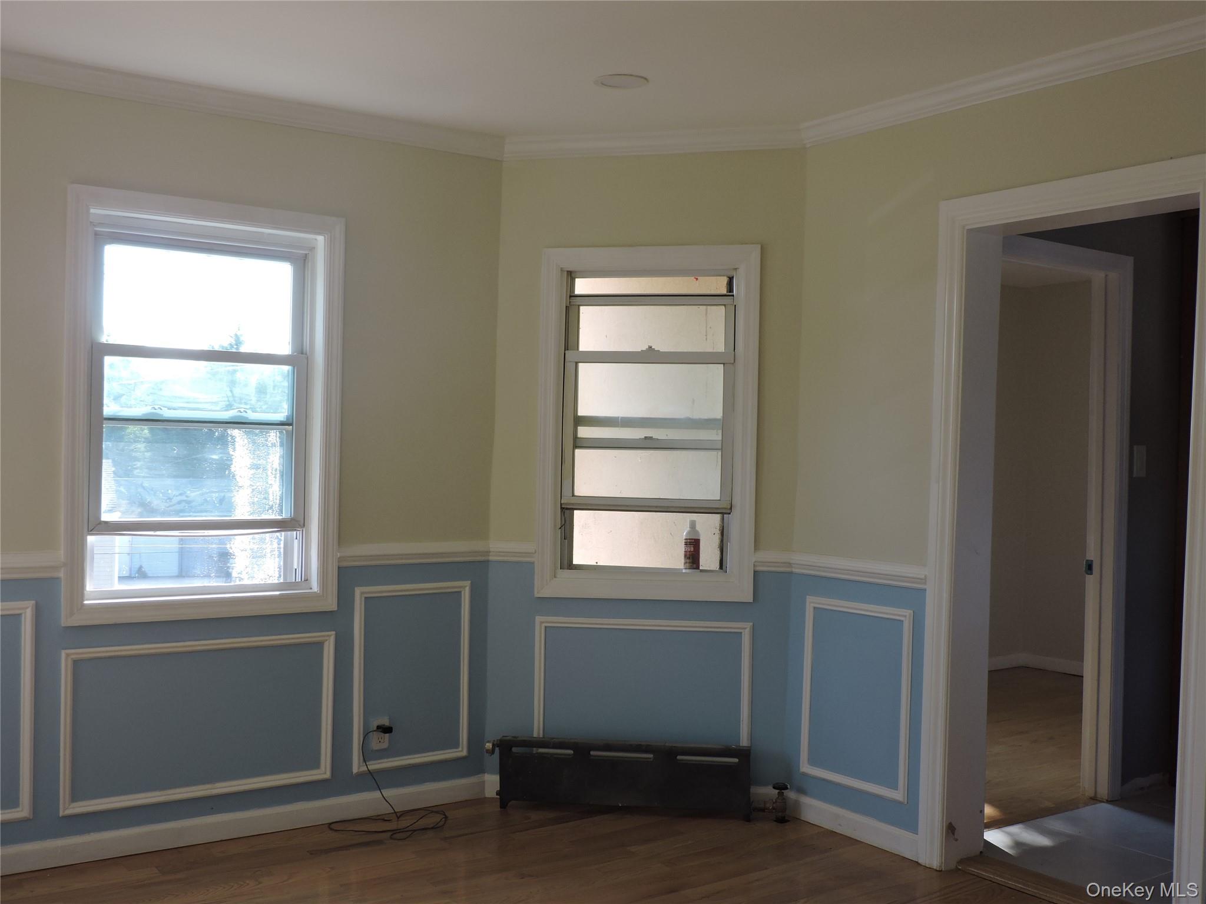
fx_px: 1219
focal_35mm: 35
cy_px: 452
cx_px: 603
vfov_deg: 40.7
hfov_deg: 52.6
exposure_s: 1/100
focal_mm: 6.2
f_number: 3.3
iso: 100
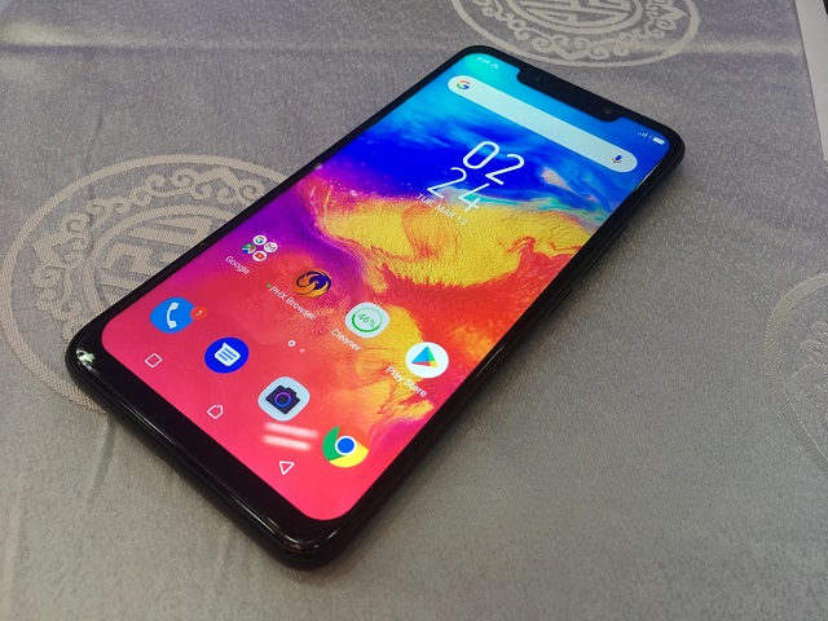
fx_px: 694
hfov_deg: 61.7
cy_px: 310
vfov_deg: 48.2
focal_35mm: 29
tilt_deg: -52.0
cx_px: 414
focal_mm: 4.15
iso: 64
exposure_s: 1/17
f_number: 2.2
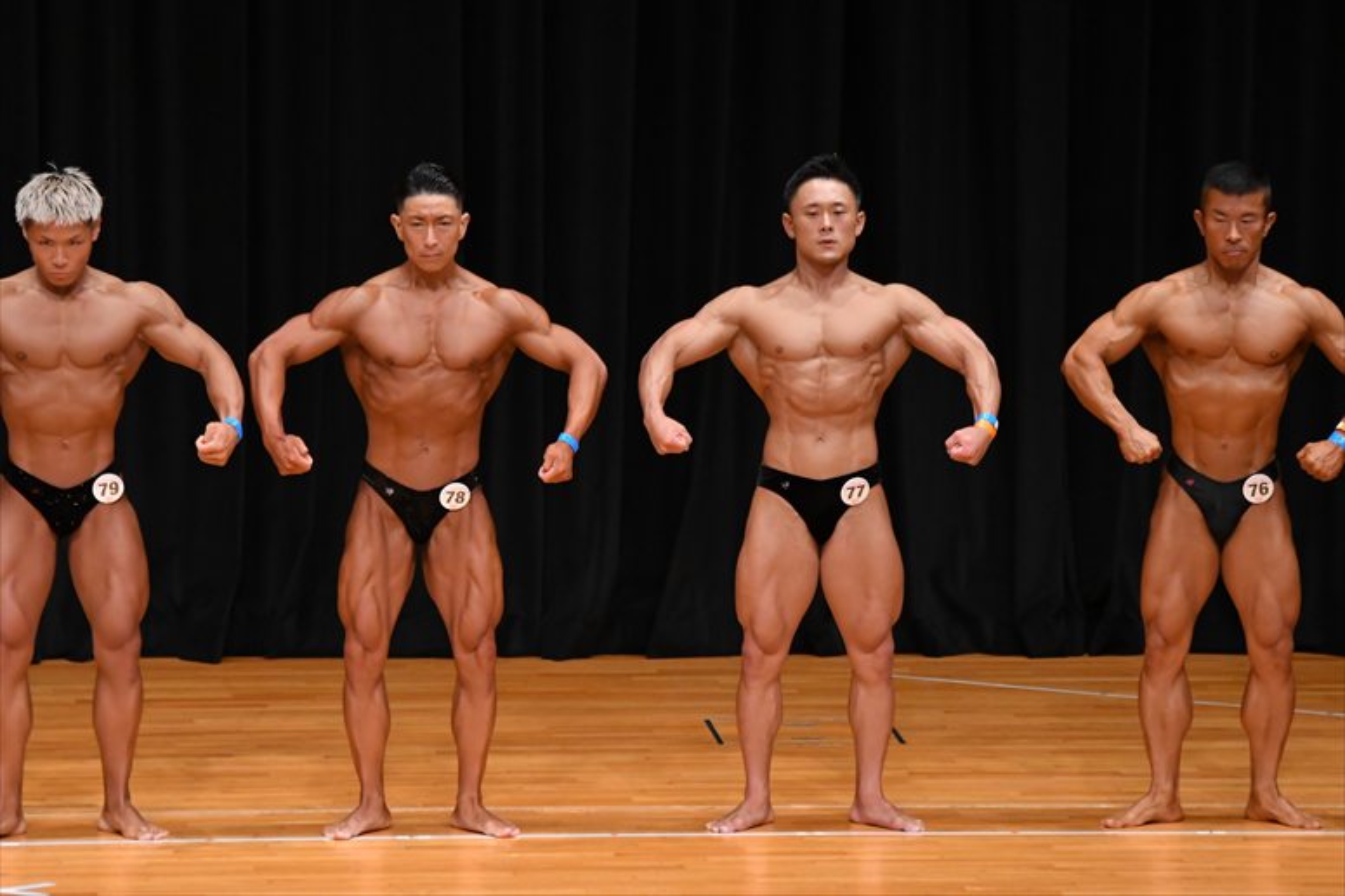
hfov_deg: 8.1
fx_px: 9523
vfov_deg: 5.4
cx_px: 672
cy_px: 448
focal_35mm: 255
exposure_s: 1/400
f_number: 5.6
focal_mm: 170
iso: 3200
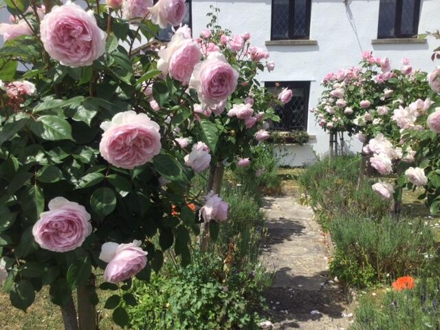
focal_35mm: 31
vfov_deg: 45.4
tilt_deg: -11.8
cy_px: 165
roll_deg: +1.1
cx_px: 220
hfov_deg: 58.4
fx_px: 394
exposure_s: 1/1773
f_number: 2.4
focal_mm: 3.3
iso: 25
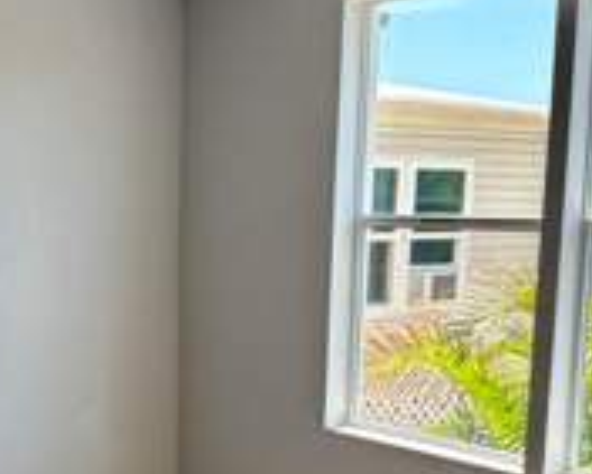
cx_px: 124
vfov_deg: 23.4
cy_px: 410
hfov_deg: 29.0
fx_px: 1122
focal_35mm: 64
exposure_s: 1/868
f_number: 1.78
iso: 100
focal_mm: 6.76
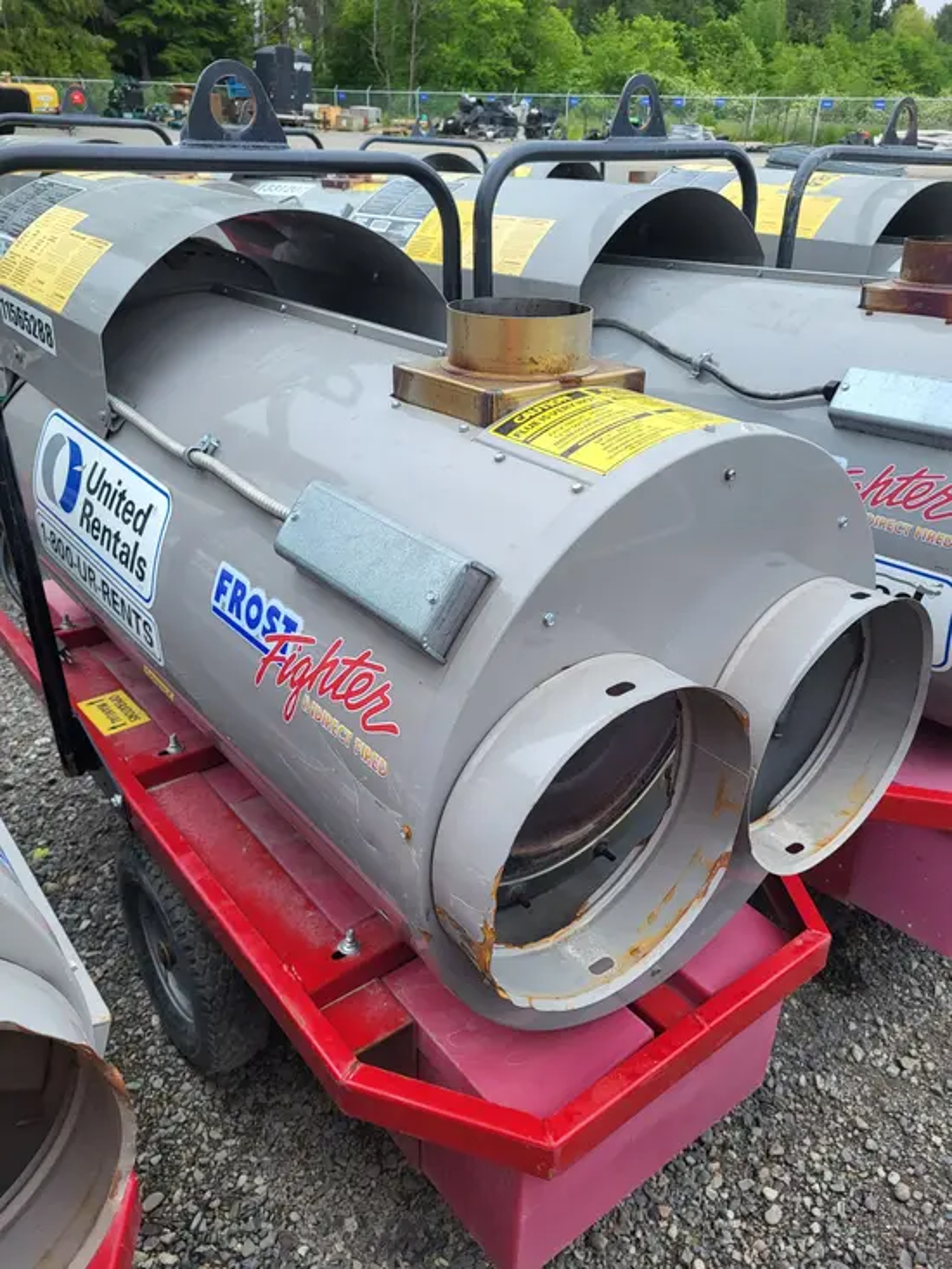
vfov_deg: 67.3
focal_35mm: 26
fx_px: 953
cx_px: 476
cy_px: 634
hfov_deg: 53.1
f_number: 1.8
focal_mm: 5.4
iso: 40
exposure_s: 1/697
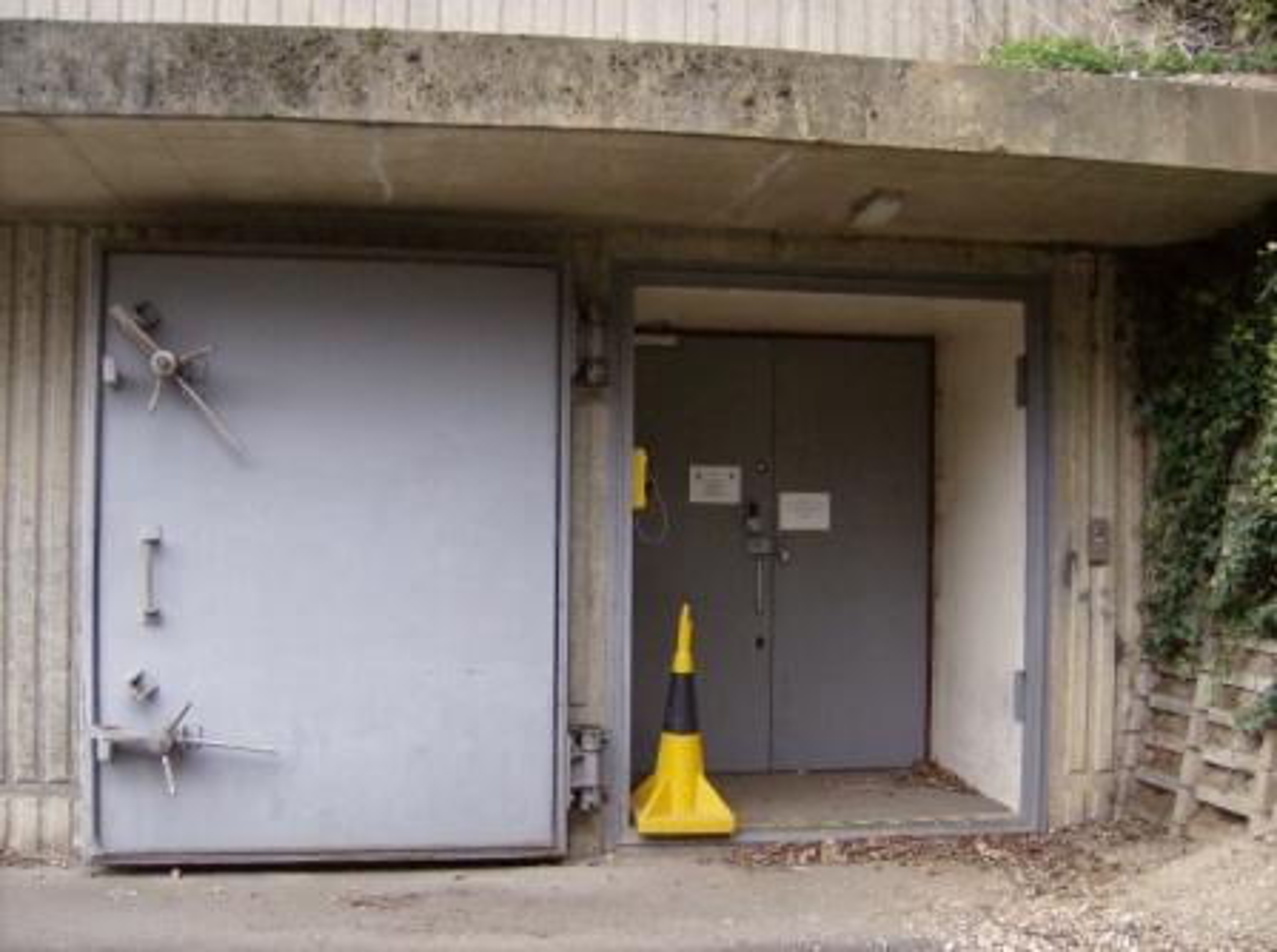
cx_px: 638
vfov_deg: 39.5
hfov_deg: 51.5
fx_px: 1325
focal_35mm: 36
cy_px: 476
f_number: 2.8
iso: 181
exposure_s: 1/64
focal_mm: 6
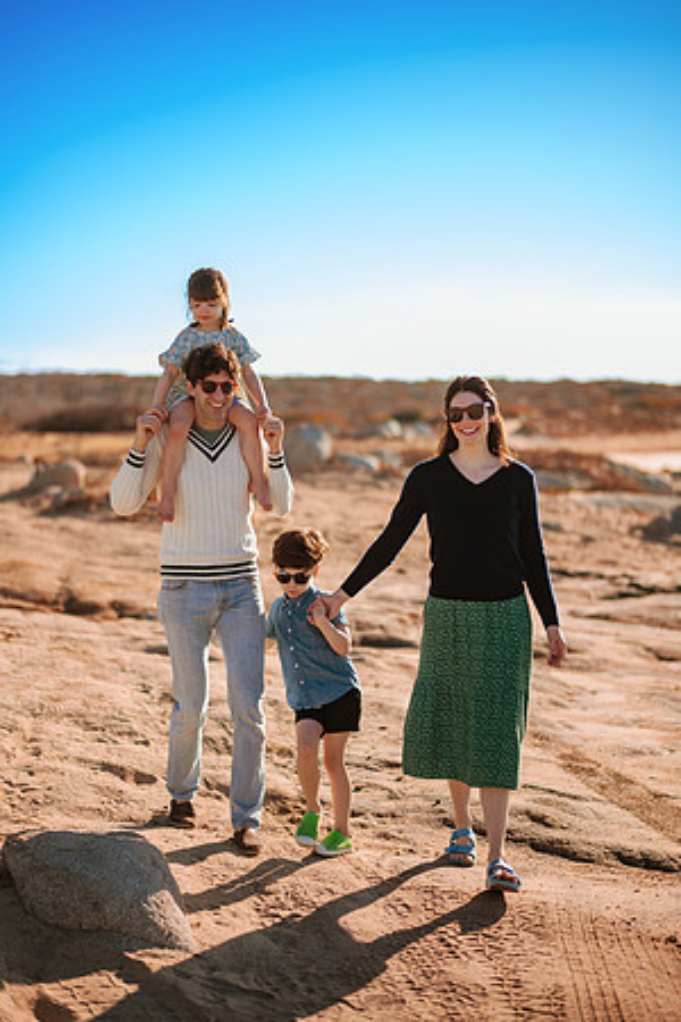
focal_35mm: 58
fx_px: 1646
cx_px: 340
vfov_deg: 34.5
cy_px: 511
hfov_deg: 23.4
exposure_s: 1/2500
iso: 50
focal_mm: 58
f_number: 1.8
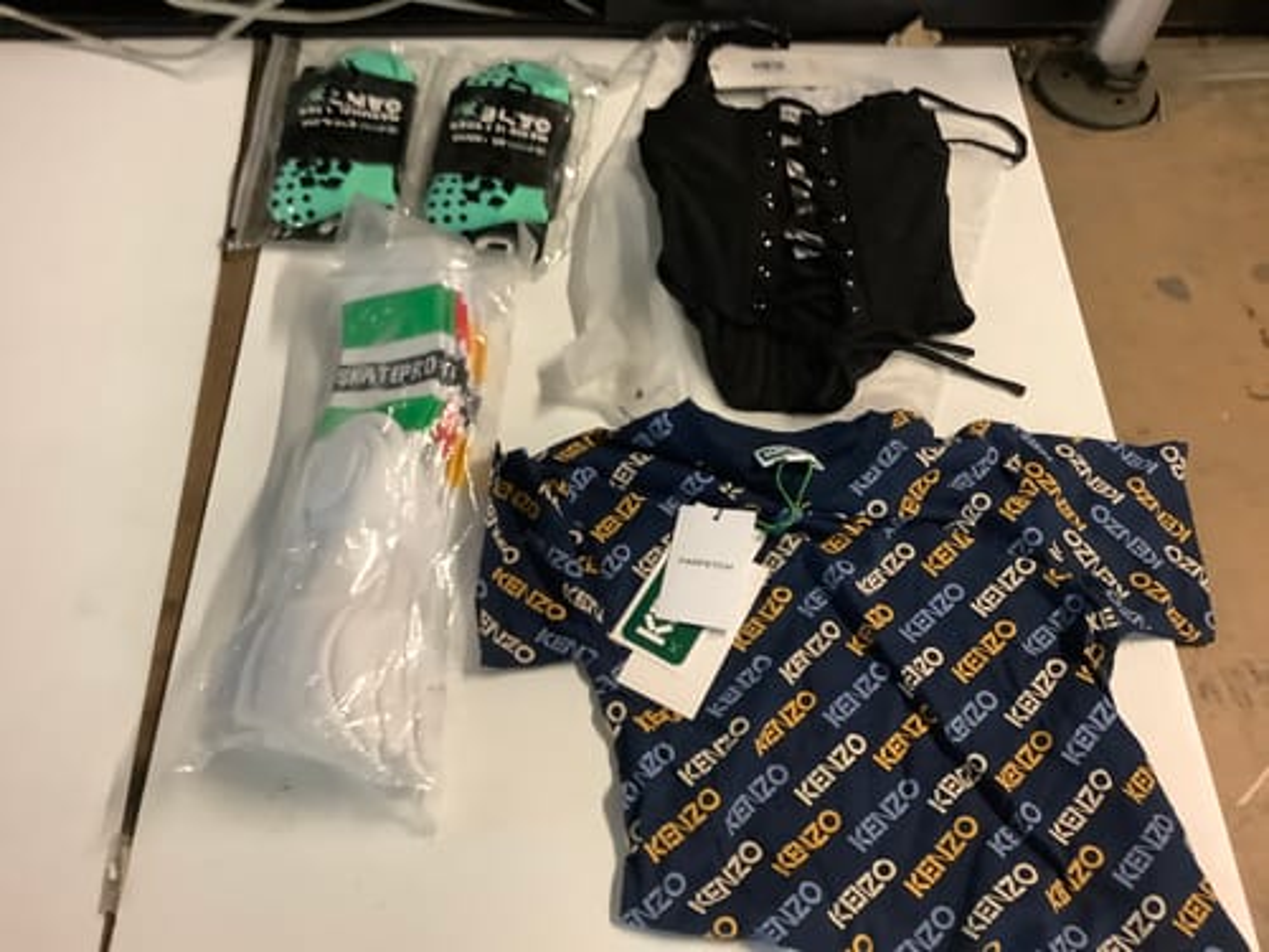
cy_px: 476
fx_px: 1136
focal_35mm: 31
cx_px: 634
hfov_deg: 58.4
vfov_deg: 45.4
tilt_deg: -56.8
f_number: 2.4
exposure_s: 1/33
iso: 250
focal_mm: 3.3
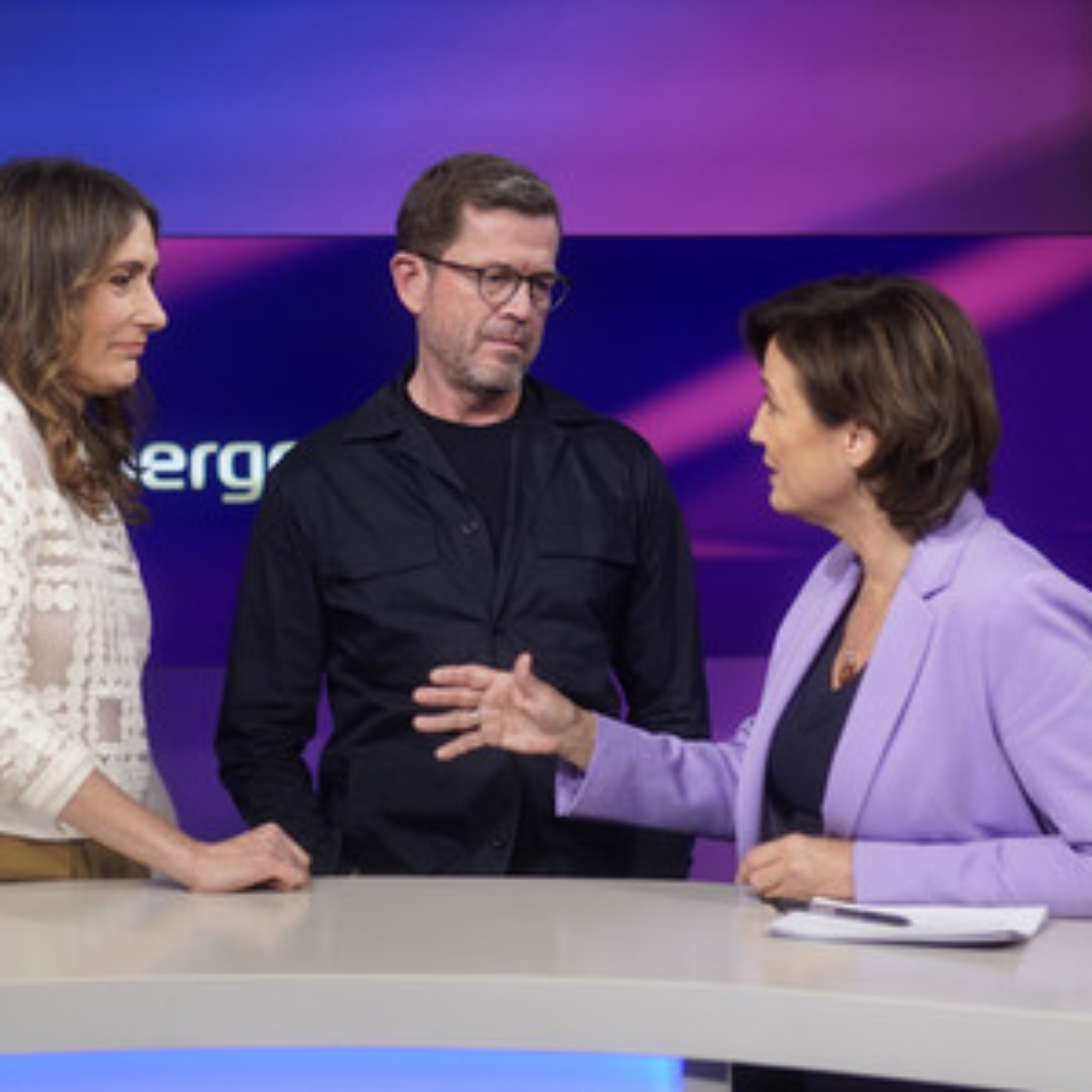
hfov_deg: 29.5
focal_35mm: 58
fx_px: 2070
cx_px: 524
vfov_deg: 29.6
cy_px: 548
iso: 640
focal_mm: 30
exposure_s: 1/400
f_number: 1.6
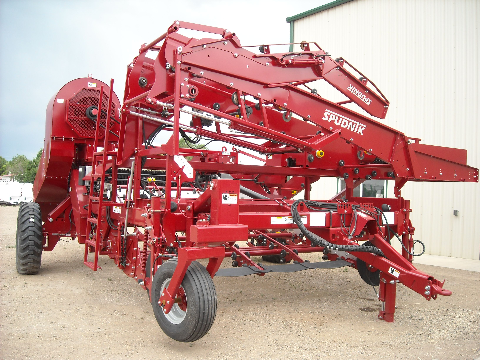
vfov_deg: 40.7
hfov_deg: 52.6
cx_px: 240
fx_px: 485
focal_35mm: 35
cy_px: 180
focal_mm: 5.7
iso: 64
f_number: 2.8
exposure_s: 1/184
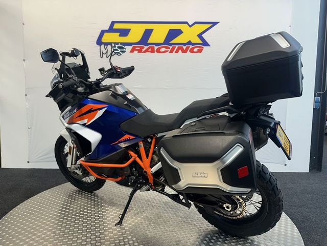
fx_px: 227
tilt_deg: -3.5
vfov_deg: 56.8
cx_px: 164
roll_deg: -0.7
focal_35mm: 24
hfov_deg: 71.6
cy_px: 123
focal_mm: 6.86
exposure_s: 1/100
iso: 80
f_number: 1.78
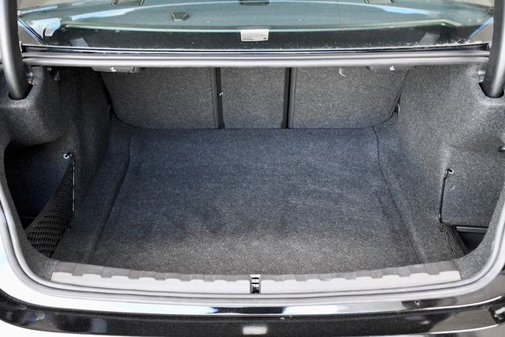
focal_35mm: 48
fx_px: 673
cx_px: 252
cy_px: 168
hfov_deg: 41.1
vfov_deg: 28.1
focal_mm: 32
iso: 2500
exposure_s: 1/100
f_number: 5
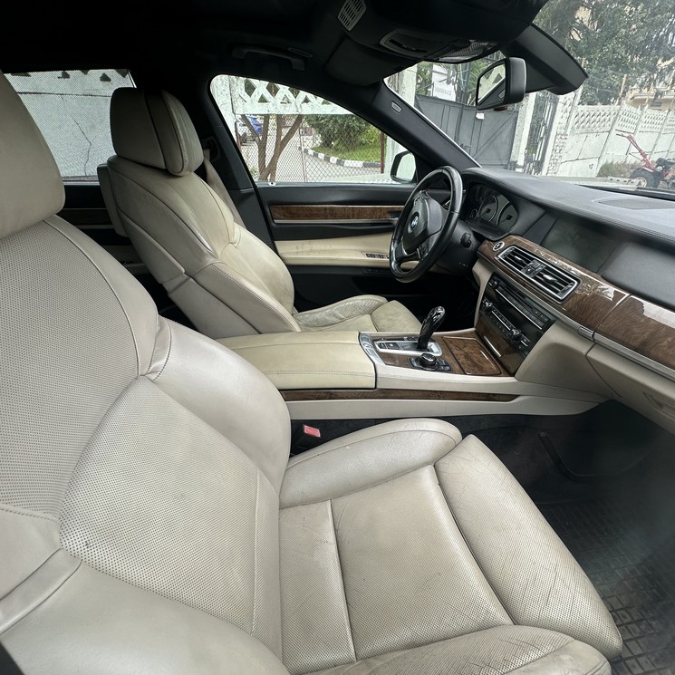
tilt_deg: -27.4
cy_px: 341
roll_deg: -2.2
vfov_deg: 84.0
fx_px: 375
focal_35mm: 17
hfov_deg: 83.9
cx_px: 348
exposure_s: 1/99
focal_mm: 2.22
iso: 50
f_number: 2.2
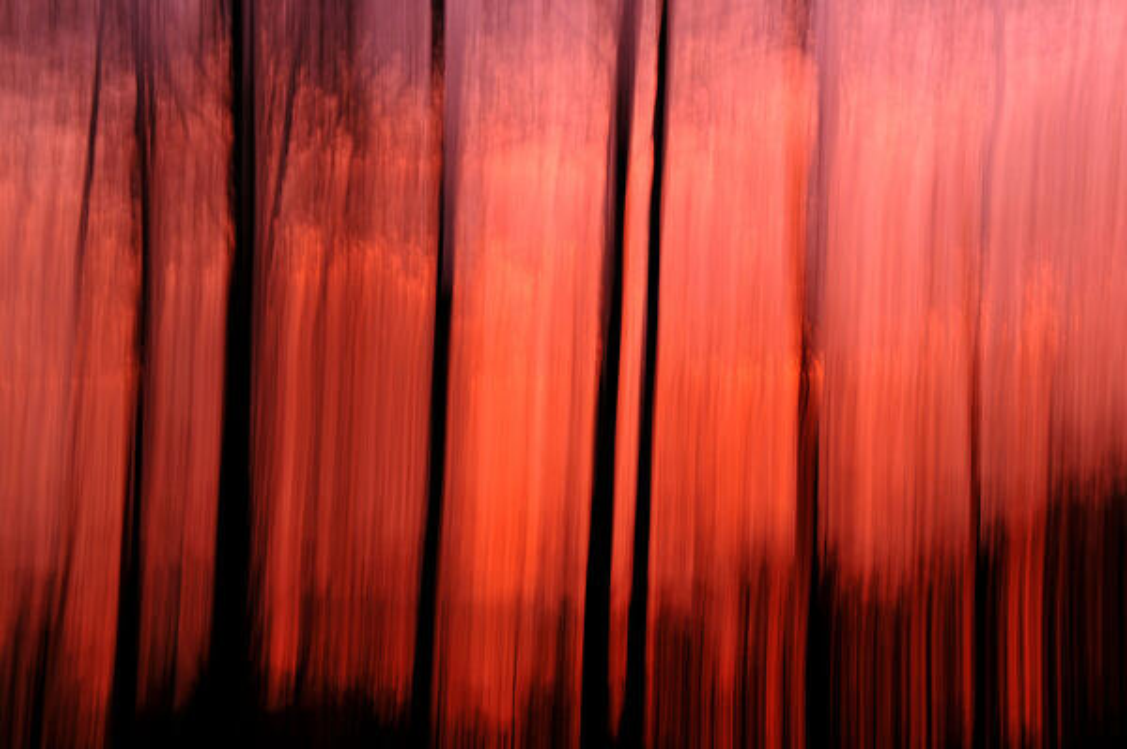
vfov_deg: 19.7
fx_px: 2158
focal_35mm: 69
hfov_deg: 29.3
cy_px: 374
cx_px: 564
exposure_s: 1/3
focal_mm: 46
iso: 200
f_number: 6.3
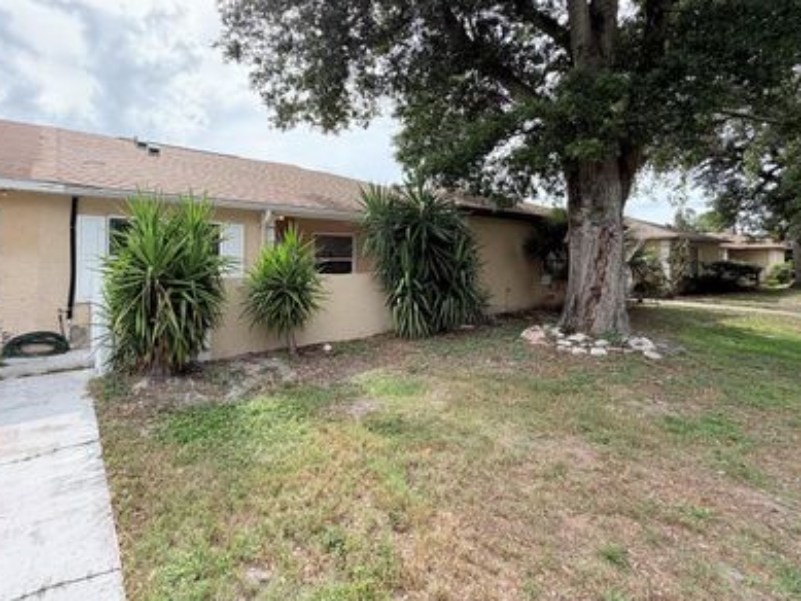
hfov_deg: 87.7
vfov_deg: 71.1
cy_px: 252
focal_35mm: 18
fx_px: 417
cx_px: 387
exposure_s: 1/717
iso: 40
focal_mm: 2.22
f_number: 2.2
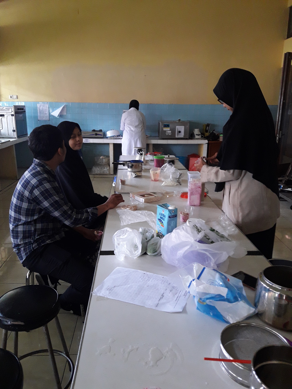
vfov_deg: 63.4
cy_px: 194
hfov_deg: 49.7
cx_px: 146
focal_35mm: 28
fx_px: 315
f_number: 1.9
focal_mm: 3.7
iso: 200
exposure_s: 1/17
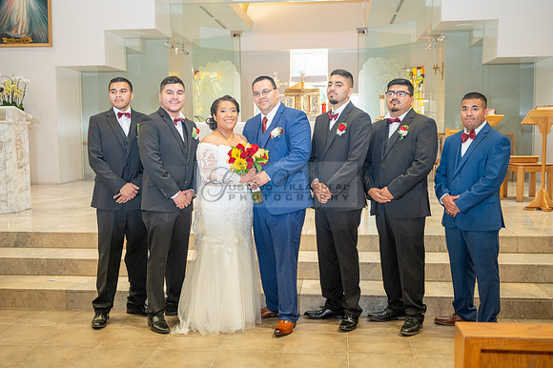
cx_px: 276
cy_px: 184
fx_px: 599
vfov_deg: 34.2
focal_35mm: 39
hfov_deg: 49.6
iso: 2500
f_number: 4
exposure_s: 1/100
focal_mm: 39
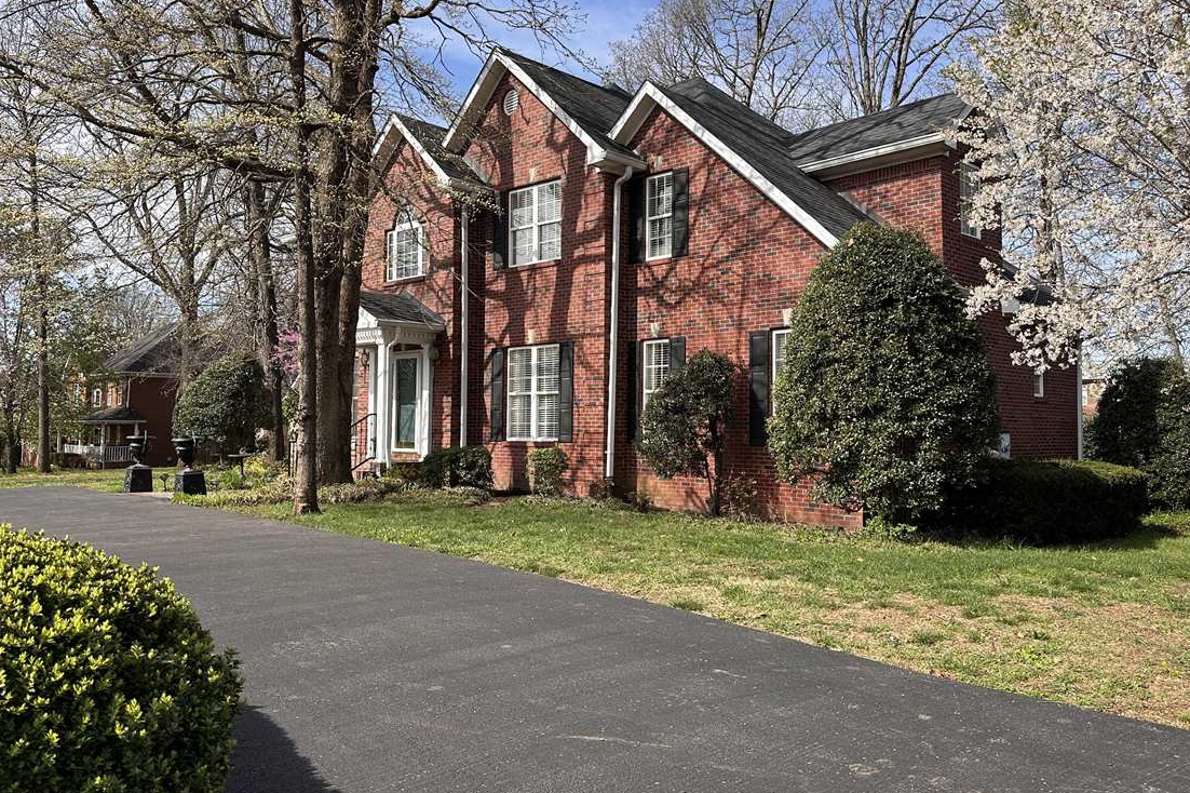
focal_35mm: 29
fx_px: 958
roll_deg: -0.3
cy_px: 376
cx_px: 667
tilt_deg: +3.0
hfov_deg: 63.5
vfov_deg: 44.9
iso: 80
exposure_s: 1/2525
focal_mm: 6.86
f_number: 1.78
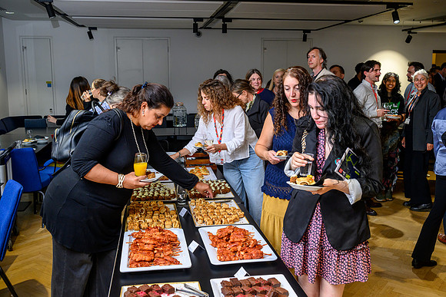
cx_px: 223
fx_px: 445
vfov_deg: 37.0
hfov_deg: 53.2
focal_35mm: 36
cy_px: 148
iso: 1000
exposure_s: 1/200
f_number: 5
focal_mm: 35
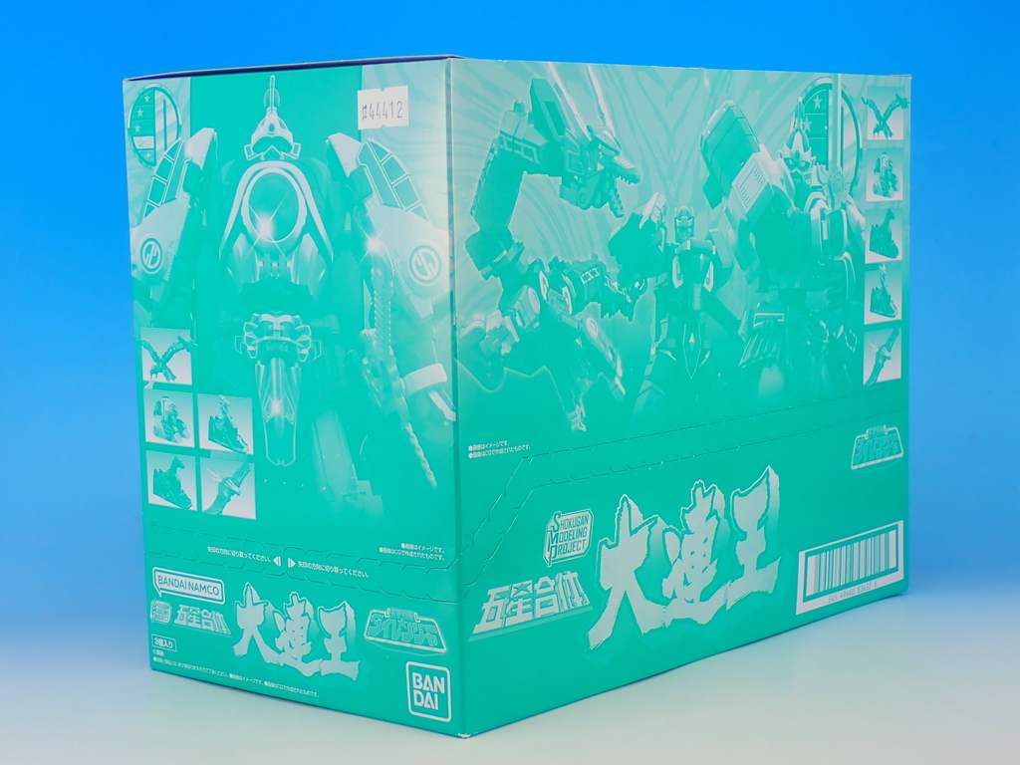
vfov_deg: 21.9
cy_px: 382
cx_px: 510
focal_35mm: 67
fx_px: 1974
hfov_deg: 29.0
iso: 100
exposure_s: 1/25
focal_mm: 11.88
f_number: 3.8
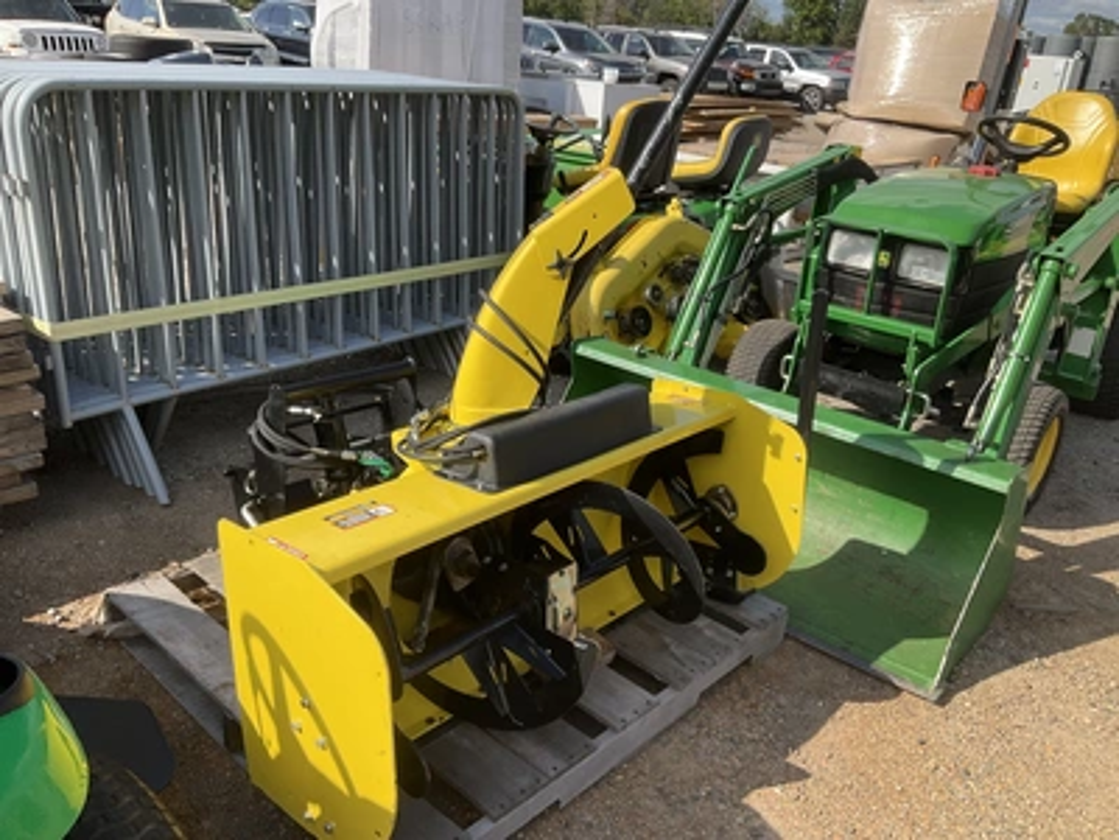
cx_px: 560
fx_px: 937
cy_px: 420
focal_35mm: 29
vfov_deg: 48.2
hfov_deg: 61.7
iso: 25
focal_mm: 3
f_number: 1.8
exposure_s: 1/1168
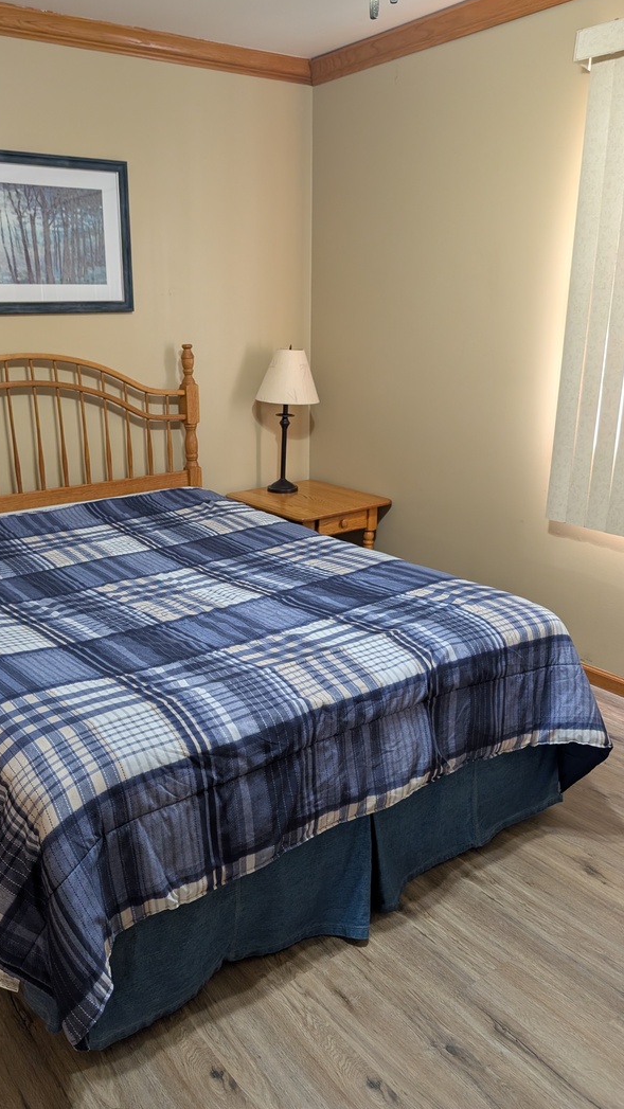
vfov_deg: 69.9
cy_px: 547
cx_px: 241
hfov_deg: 42.6
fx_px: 794
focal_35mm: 27
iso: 623
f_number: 1.68
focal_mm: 6.9
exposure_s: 1/120
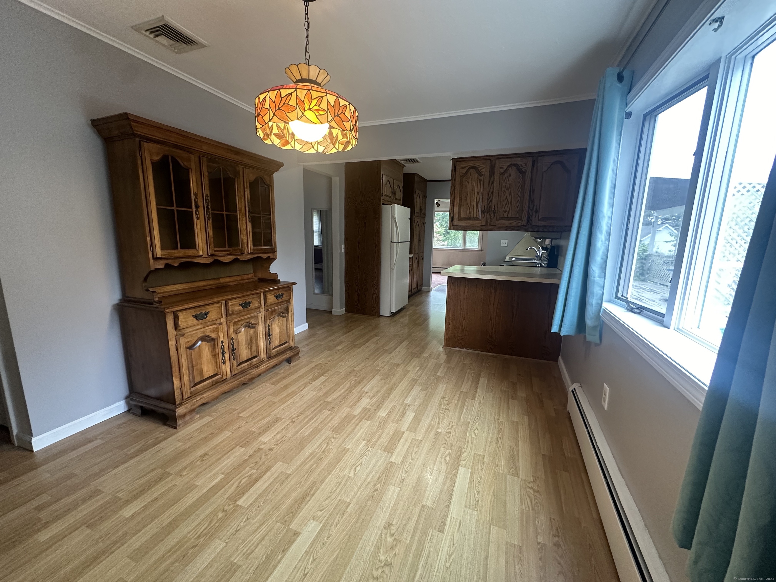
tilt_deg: -10.1
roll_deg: -1.4
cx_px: 388
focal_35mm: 14
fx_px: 314
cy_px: 291
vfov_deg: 85.7
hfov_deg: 102.1
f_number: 2.2
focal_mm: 2.22
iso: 250
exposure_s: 1/60
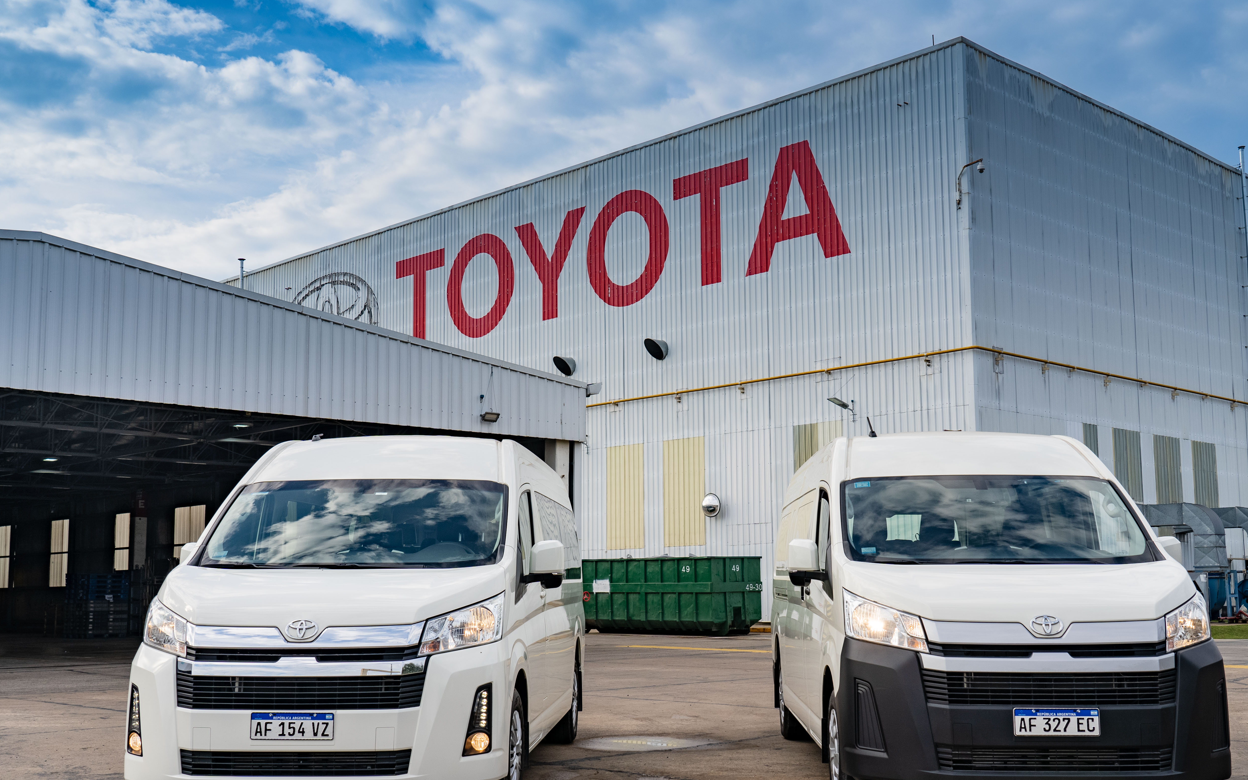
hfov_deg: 49.3
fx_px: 1360
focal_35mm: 40
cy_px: 440
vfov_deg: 32.0
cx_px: 632
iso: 800
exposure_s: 1/400
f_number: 7.1
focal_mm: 33
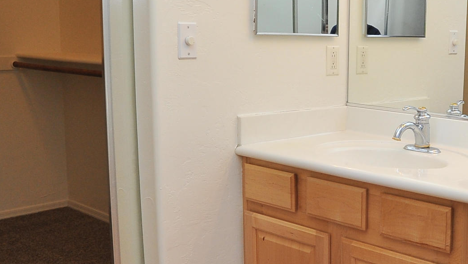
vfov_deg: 22.2
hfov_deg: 36.5
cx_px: 404
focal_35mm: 54
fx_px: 670
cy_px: 143
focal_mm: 18
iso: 1000
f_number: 9
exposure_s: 1/60
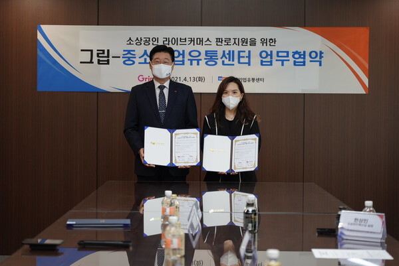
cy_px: 133
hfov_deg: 25.7
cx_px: 200
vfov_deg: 17.3
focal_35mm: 79
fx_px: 876
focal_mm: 79
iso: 640
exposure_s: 1/160
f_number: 4
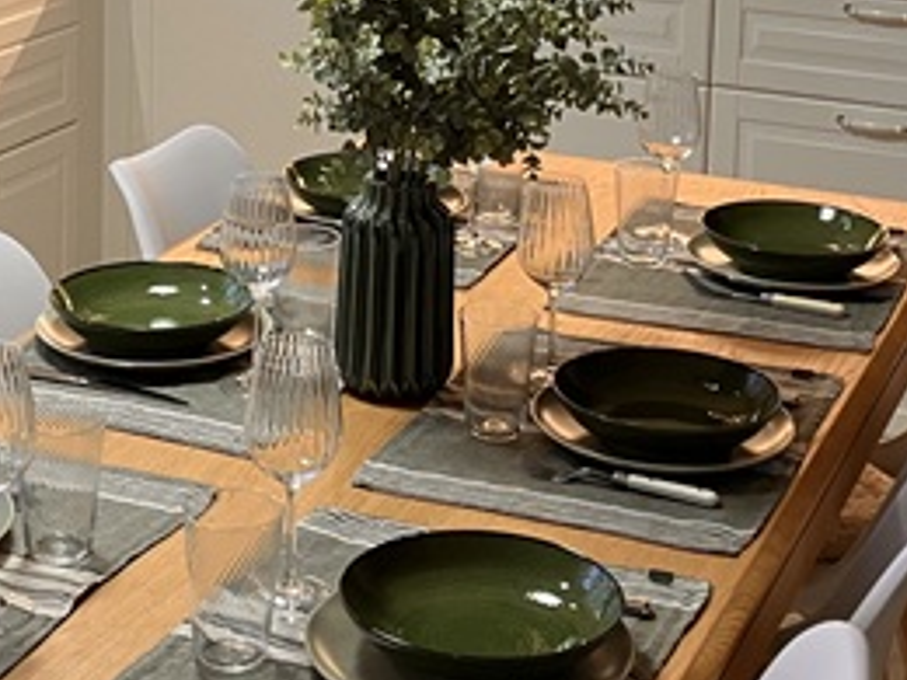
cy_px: -31
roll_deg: -1.7
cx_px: 370
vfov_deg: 16.7
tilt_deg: -9.4
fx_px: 2253
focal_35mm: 86
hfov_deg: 22.7
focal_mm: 3.99
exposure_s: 1/50
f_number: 1.8
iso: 100
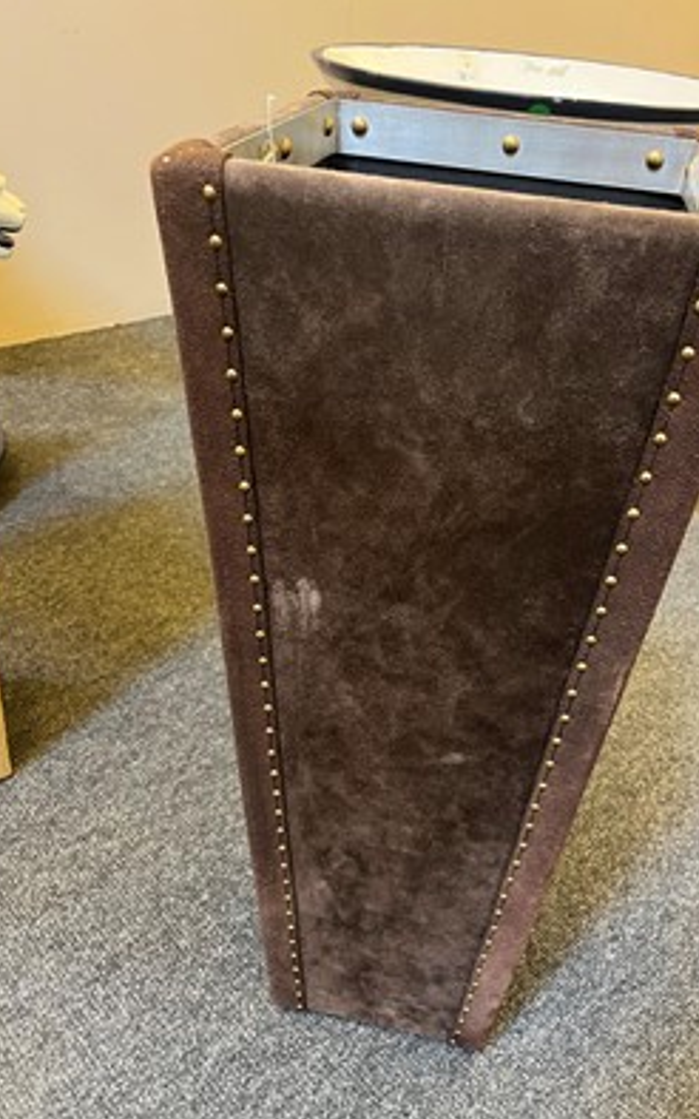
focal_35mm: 28
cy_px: 557
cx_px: 401
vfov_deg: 66.5
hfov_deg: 44.4
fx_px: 854
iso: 400
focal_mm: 5.1
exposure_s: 1/33
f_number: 1.6
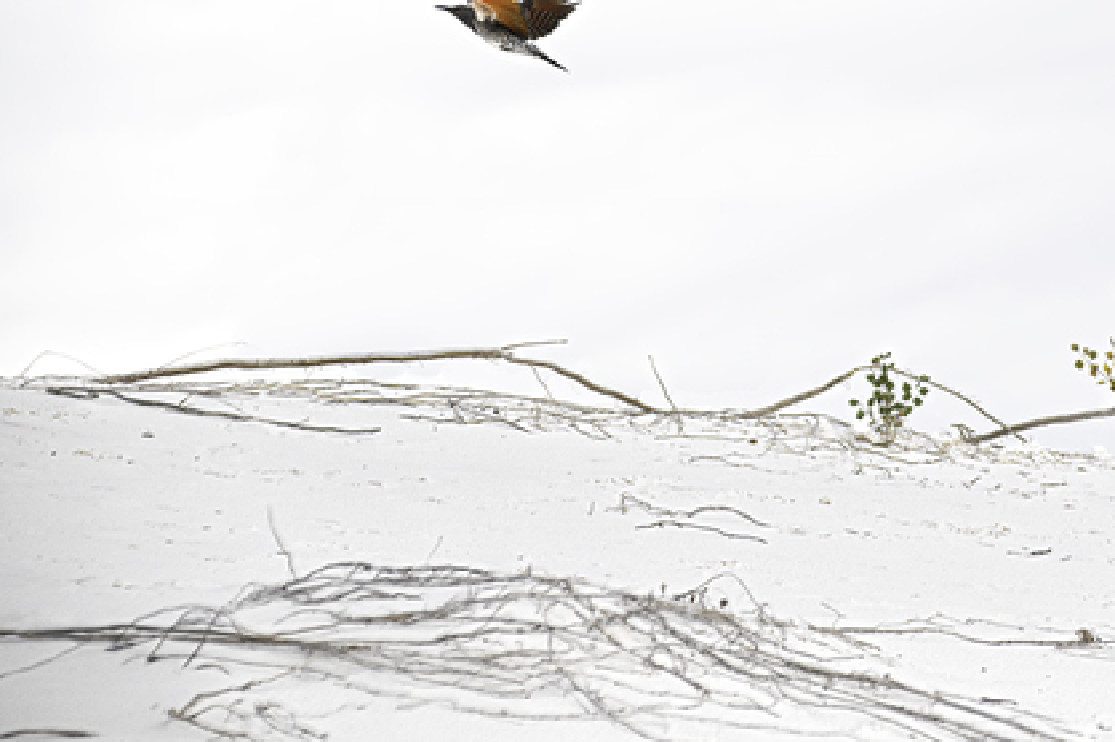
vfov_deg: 4.4
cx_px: 723
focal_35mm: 312
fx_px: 9645
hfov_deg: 6.6
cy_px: 308
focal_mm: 155
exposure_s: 1/4000
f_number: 8
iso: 1600
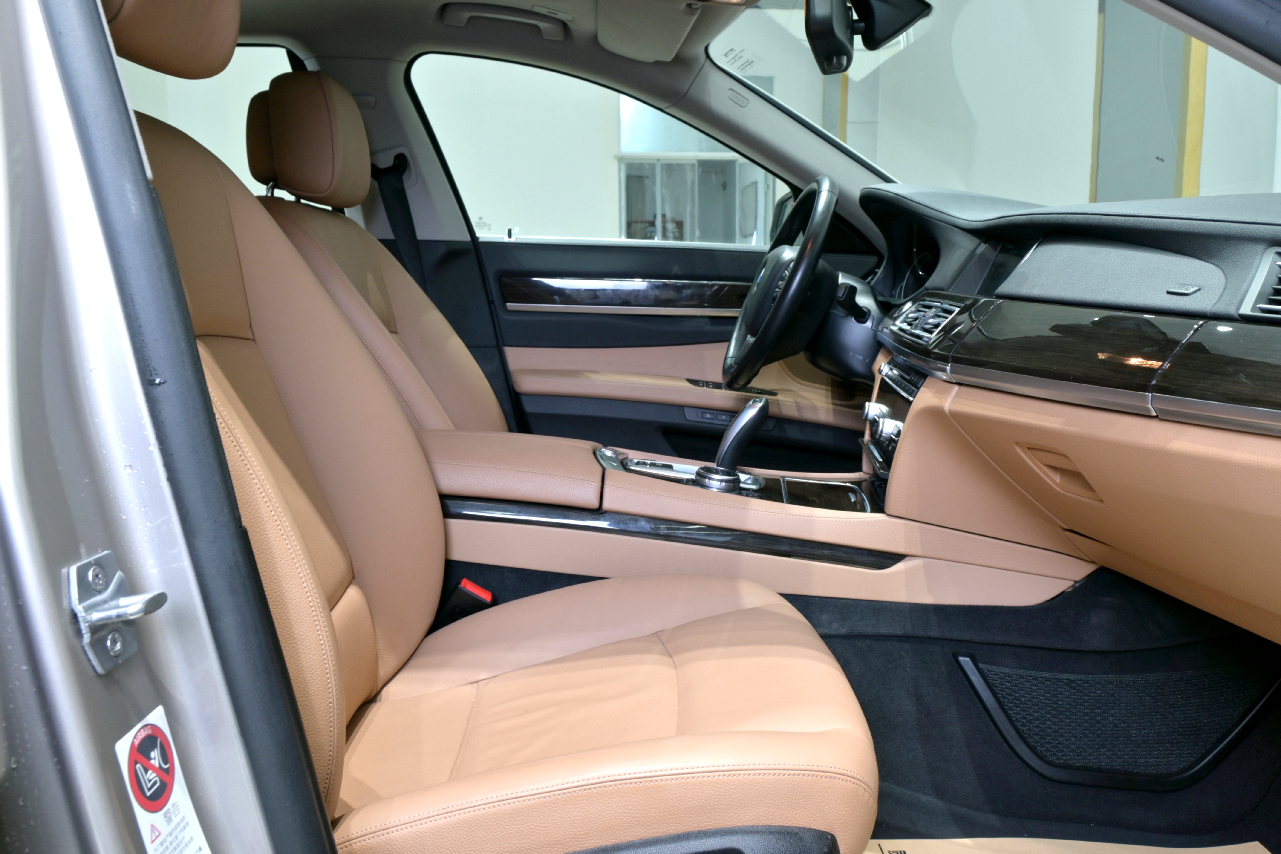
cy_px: 427
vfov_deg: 42.6
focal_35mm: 31
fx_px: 1094
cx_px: 640
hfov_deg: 60.7
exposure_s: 1/13
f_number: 7.1
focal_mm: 20.5
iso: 125
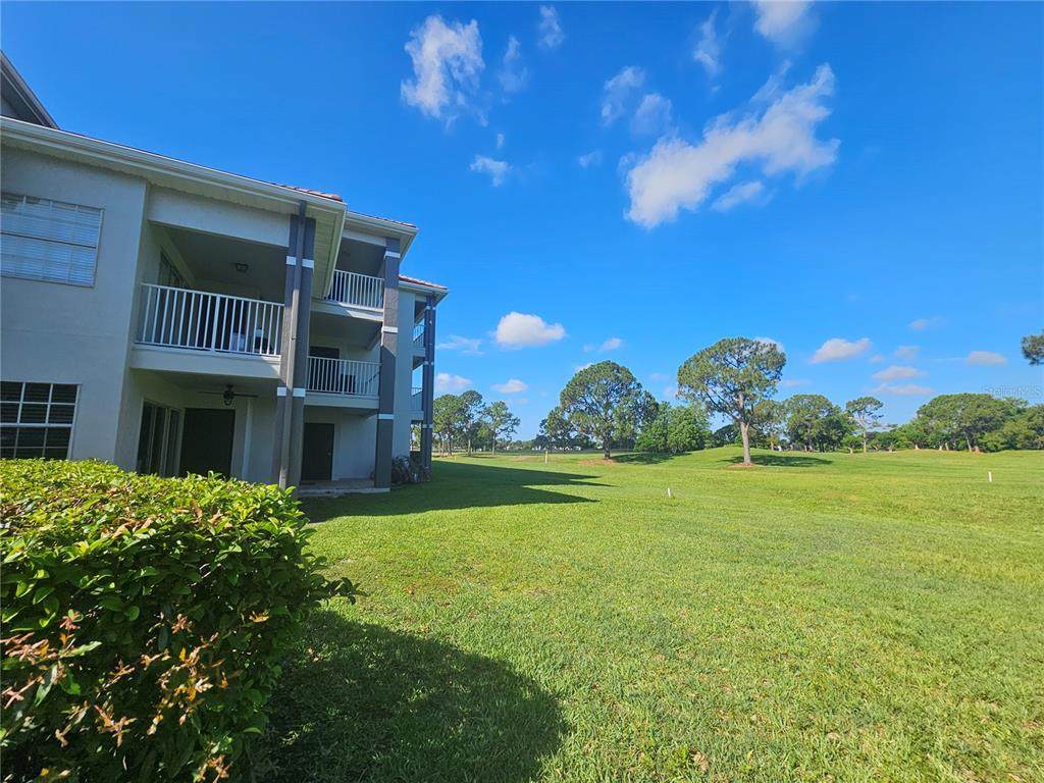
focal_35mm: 13
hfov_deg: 106.2
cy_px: 392
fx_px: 392
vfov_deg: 89.9
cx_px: 522
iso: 50
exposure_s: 1/2027
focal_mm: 2.2
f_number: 2.2
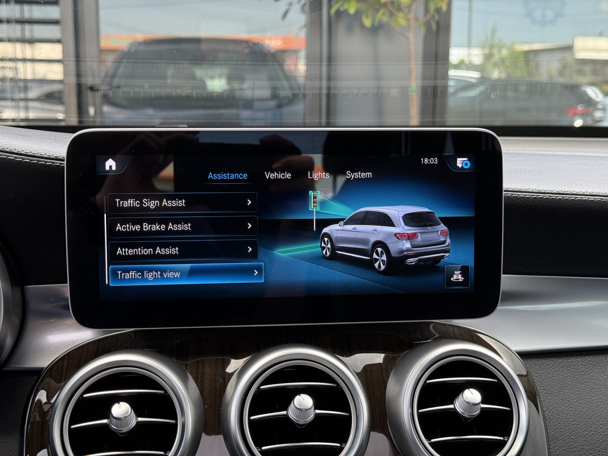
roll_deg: -0.3
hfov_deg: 39.7
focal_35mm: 48
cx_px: 304
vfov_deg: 30.3
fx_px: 843
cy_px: 228
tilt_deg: -8.7
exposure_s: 1/133
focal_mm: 6.76
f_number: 1.78
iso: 80
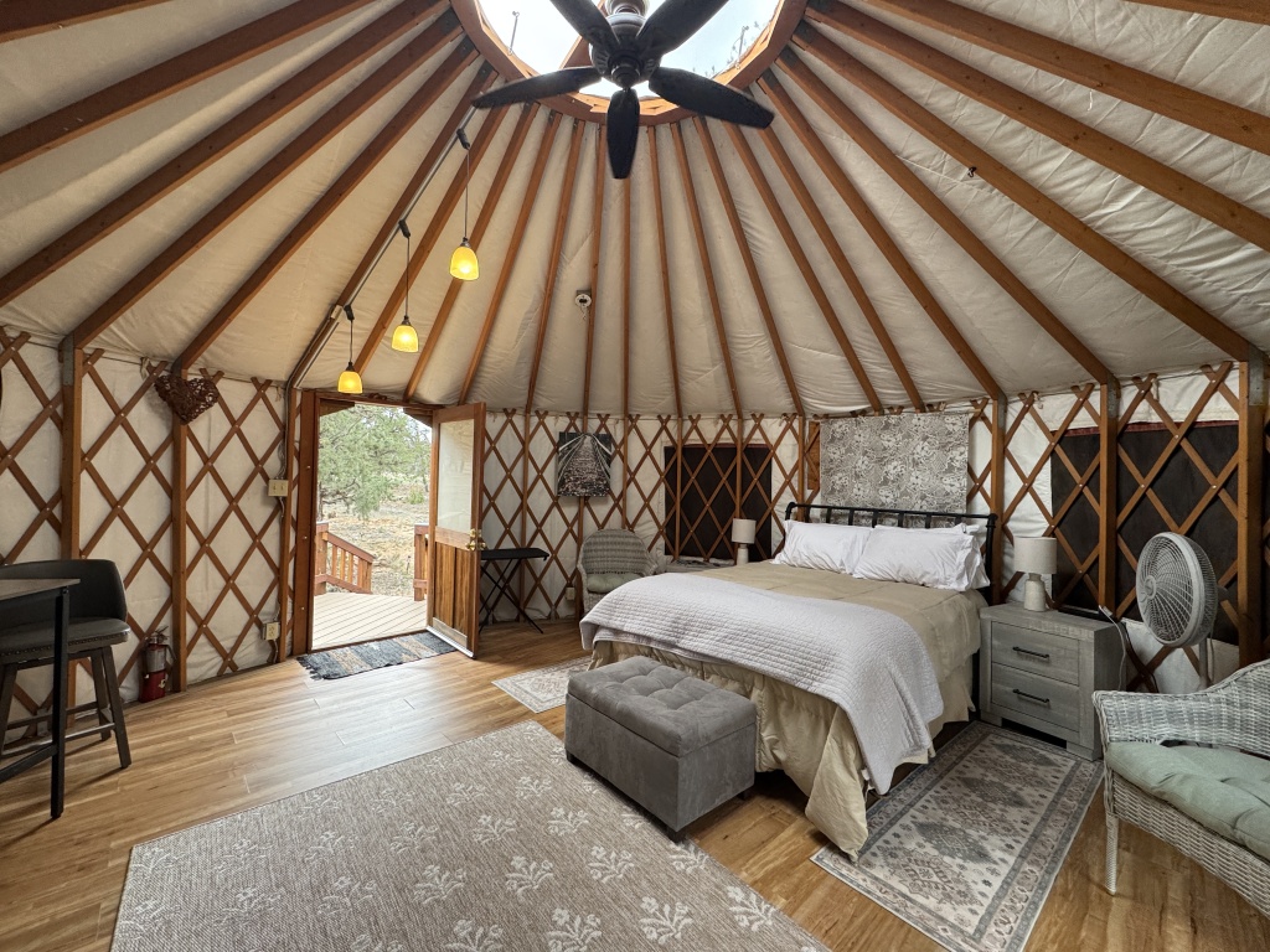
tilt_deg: +0.7
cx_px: 635
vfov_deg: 85.7
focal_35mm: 14
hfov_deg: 102.1
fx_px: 514
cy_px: 476
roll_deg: -1.9
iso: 200
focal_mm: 2.22
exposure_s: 1/120
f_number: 2.2
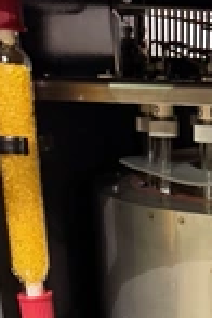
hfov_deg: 19.1
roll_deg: -1.1
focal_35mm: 68
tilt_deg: -25.8
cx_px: 238
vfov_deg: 25.8
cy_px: 405
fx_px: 601
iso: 800
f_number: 1.78
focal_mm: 6.76
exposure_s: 1/60
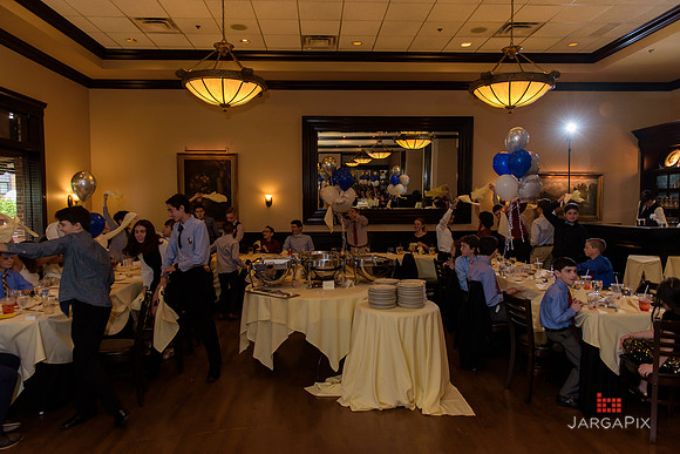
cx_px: 340
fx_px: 453
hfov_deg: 73.7
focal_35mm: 24
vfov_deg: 53.2
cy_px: 227
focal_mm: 24
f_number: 3.2
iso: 1250
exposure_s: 1/125
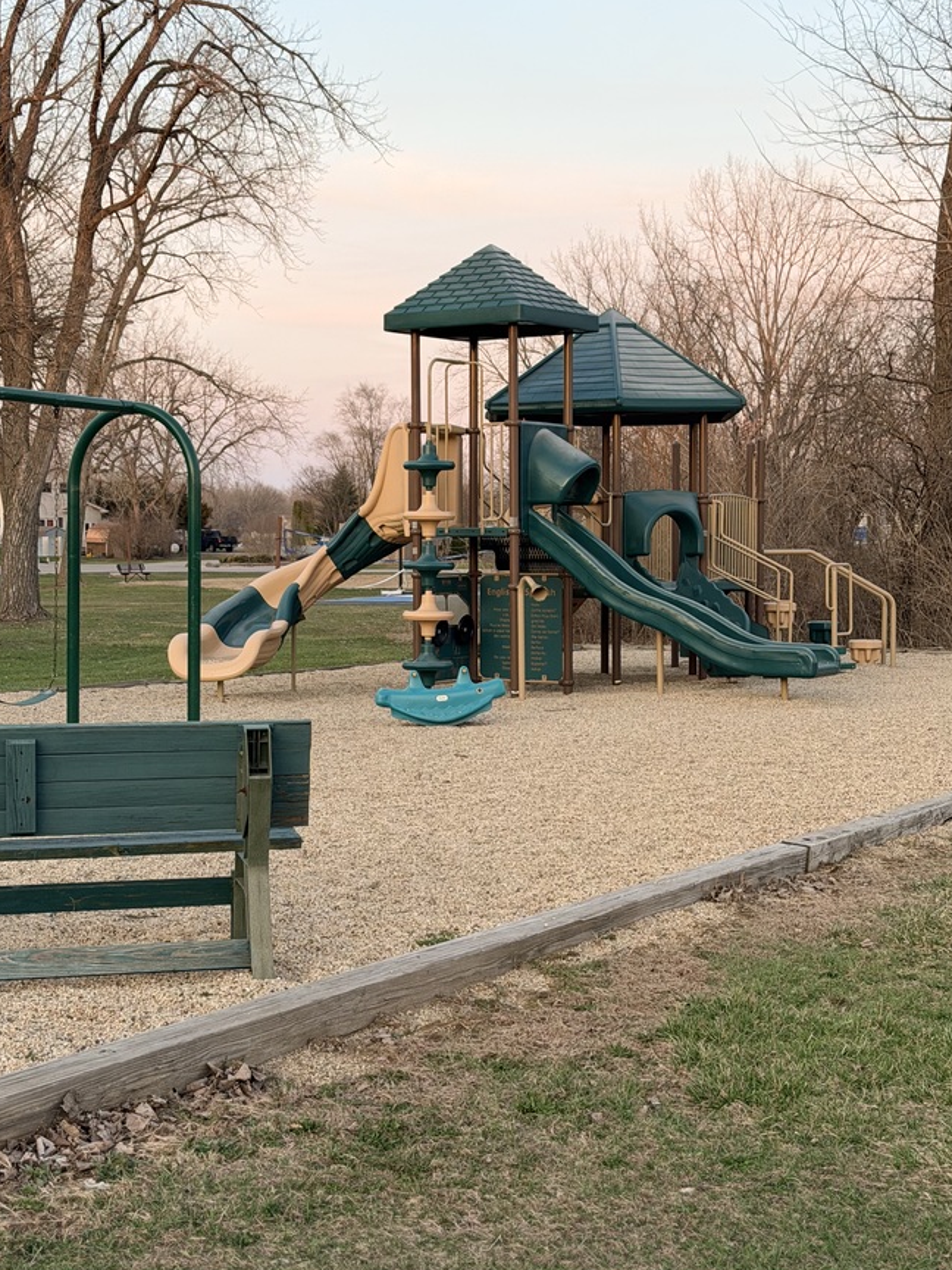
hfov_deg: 24.4
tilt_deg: -1.5
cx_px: 447
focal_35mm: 60
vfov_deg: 32.2
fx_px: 2200
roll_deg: -0.6
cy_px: 628
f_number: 1.78
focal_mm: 6.76
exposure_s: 1/133
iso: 50
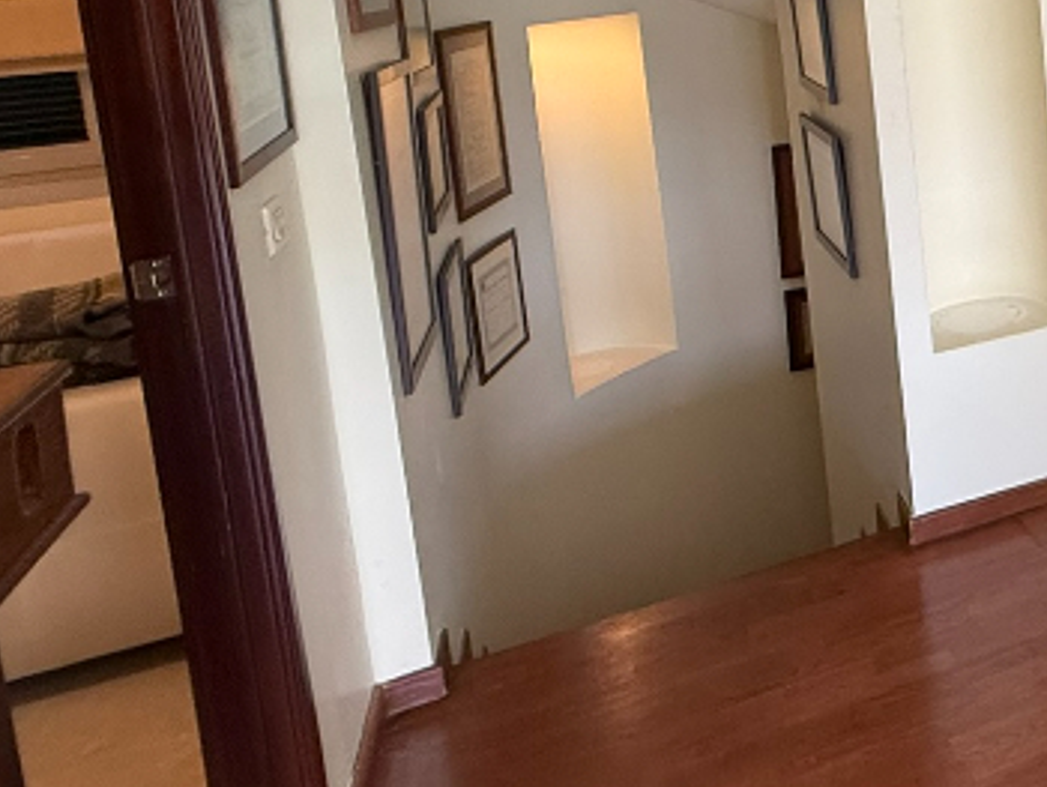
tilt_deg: -6.1
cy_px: 30
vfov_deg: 33.4
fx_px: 1211
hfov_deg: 34.9
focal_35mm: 40
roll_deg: +3.3
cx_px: 1316
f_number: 2.2
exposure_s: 1/92
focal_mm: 2.22
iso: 320
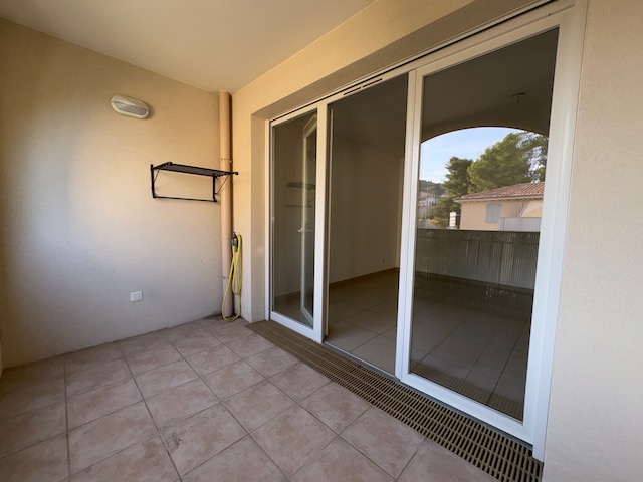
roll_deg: -0.5
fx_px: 260
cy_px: 241
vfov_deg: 85.7
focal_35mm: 14
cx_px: 322
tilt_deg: -4.6
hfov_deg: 102.1
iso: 32
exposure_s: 1/191
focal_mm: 2.22
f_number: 2.2
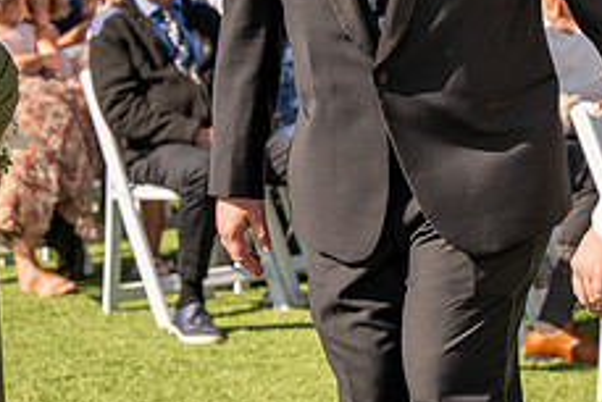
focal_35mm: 177
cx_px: 741
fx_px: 2962
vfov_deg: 7.7
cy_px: -80
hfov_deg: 11.4
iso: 200
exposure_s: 1/1250
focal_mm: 70
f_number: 4.5
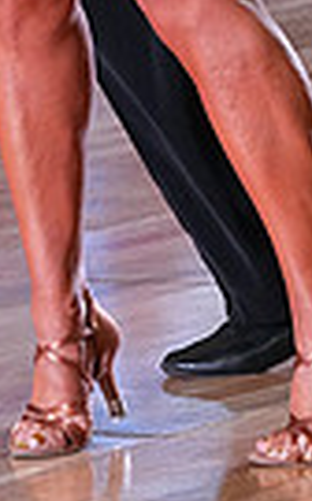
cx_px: 202
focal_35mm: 434
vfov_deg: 4.8
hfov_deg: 3.0
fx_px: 5923
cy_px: -486
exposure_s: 1/400
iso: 8000
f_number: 5.6
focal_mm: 99
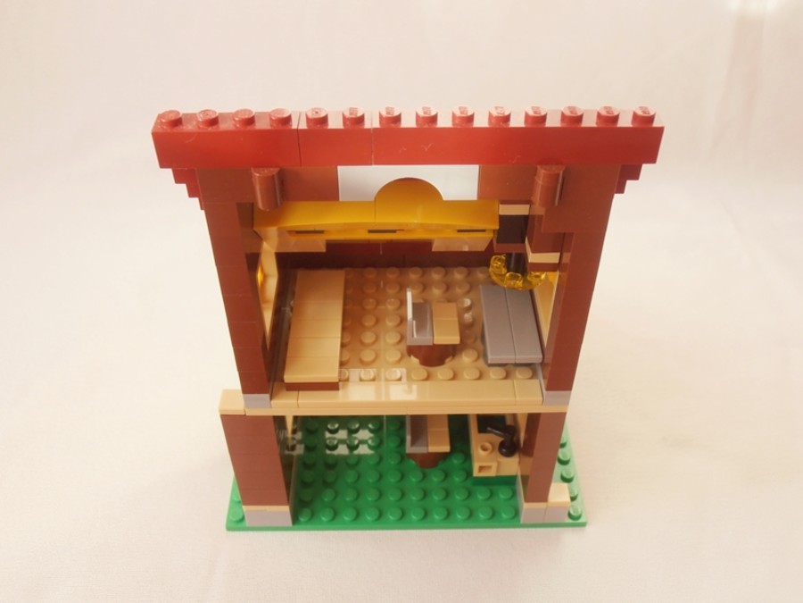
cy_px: 302
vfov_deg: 38.7
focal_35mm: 37
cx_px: 402
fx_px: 858
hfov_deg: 50.1
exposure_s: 1/60
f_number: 3.9
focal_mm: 6.61
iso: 80
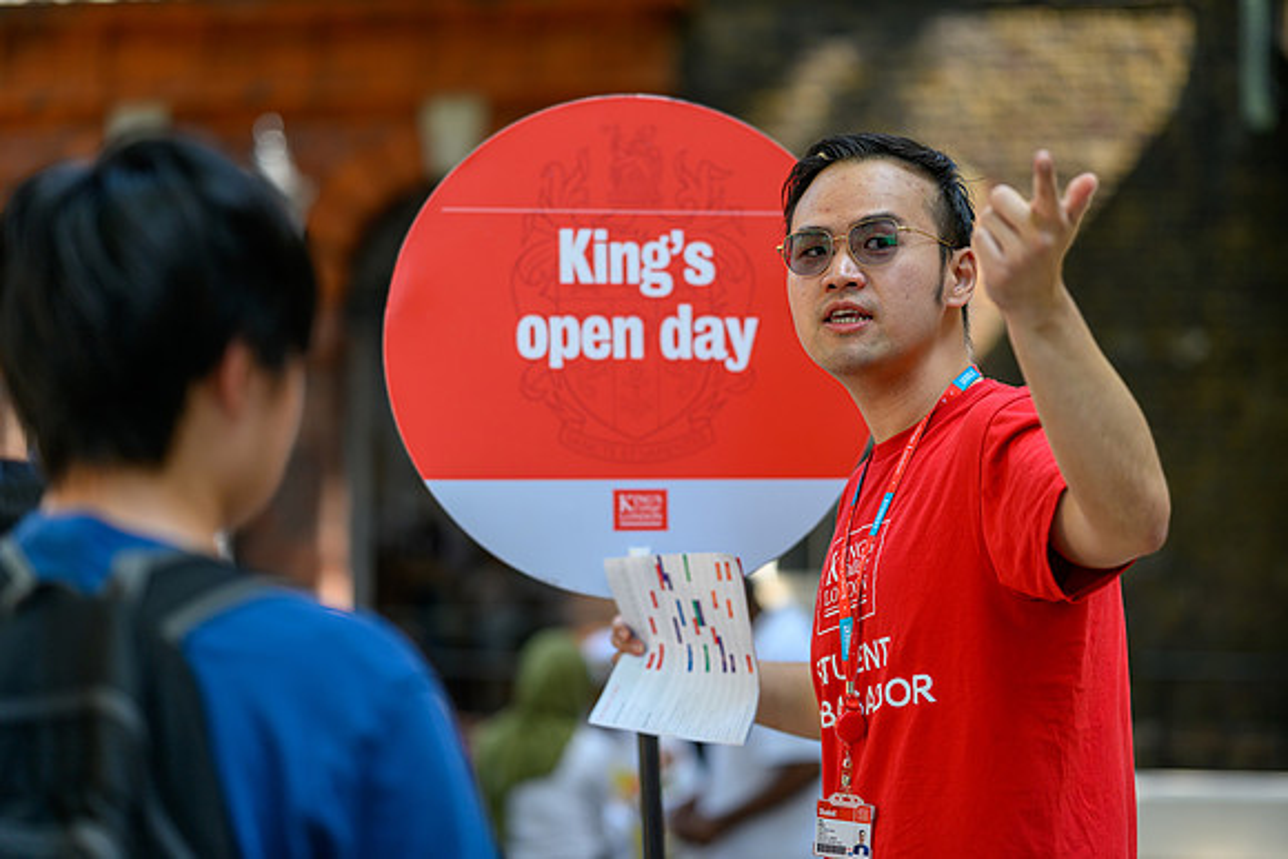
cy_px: 430
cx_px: 644
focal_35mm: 86
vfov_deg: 16.0
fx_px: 3060
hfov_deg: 23.8
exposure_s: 1/1250
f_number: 1.8
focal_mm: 85
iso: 400
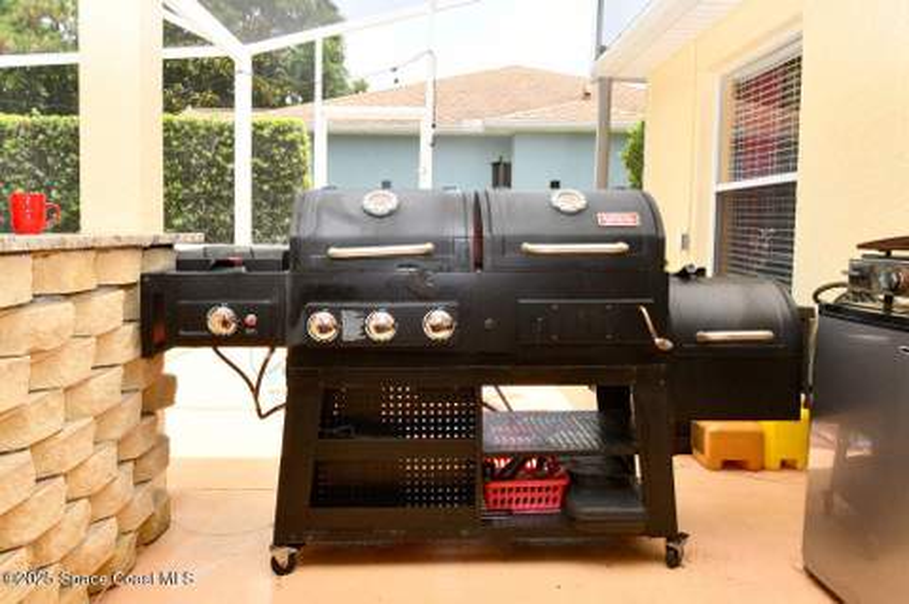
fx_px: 530
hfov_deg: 81.3
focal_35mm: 21
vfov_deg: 59.4
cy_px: 302
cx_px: 454
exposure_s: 1/250
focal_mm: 14
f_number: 18
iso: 1000
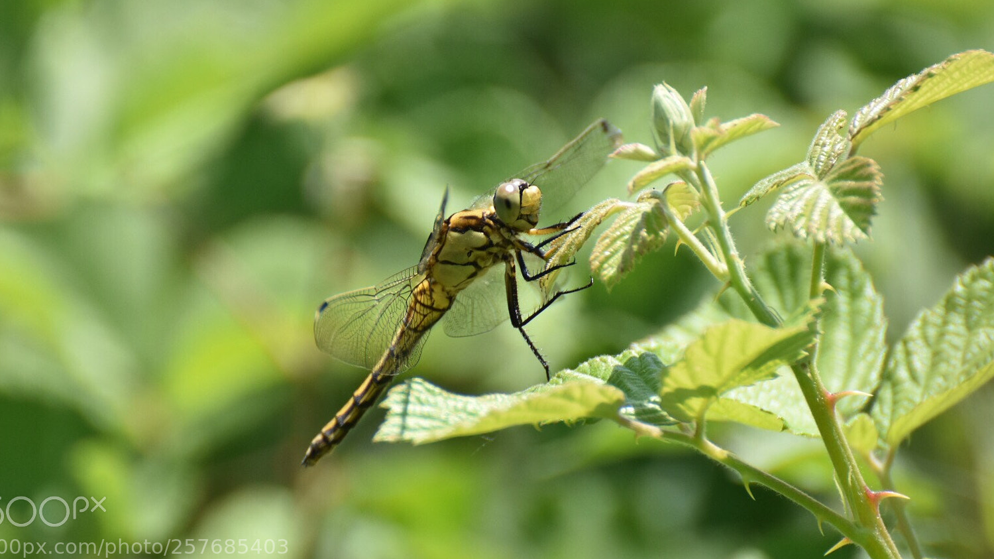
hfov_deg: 4.3
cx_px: 472
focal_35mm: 503
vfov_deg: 2.4
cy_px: 245
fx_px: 13255
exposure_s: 1/1000
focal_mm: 300
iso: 500
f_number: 8
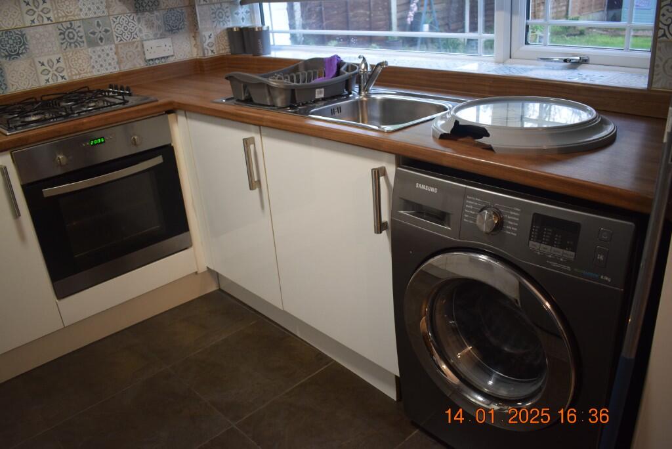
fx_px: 560
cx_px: 336
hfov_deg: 61.9
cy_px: 224
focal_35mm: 30
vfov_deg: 43.7
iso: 800
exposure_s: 1/60
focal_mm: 20
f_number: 3.5
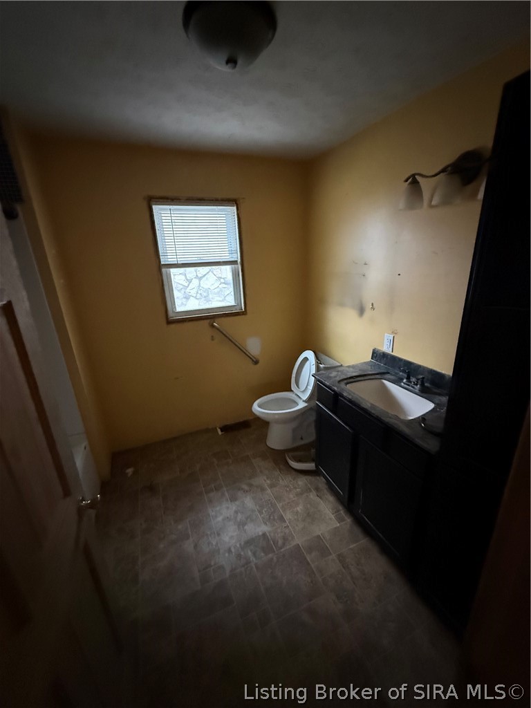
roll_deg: +1.6
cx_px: 266
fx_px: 286
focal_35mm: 14
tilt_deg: -16.0
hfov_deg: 85.7
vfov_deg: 102.1
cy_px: 354
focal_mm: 2.22
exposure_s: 1/33
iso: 1600
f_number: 2.2
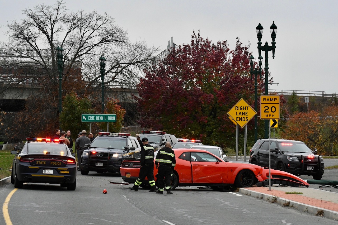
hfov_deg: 14.4
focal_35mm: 142
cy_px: 112
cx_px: 169
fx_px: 1338
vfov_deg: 9.6
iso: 2000
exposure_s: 1/2000
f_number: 8
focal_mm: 95
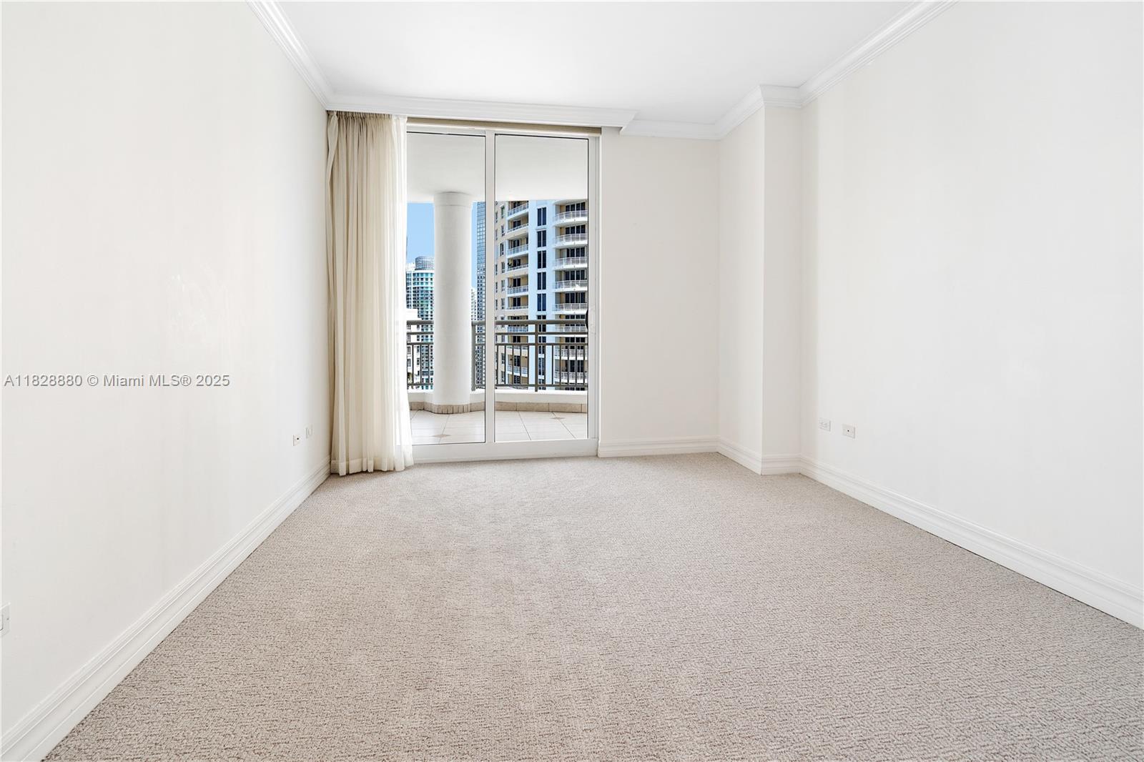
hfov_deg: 96.7
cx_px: 572
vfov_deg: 73.7
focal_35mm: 16
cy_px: 381
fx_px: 508
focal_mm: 16
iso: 400
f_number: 8
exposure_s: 1/30
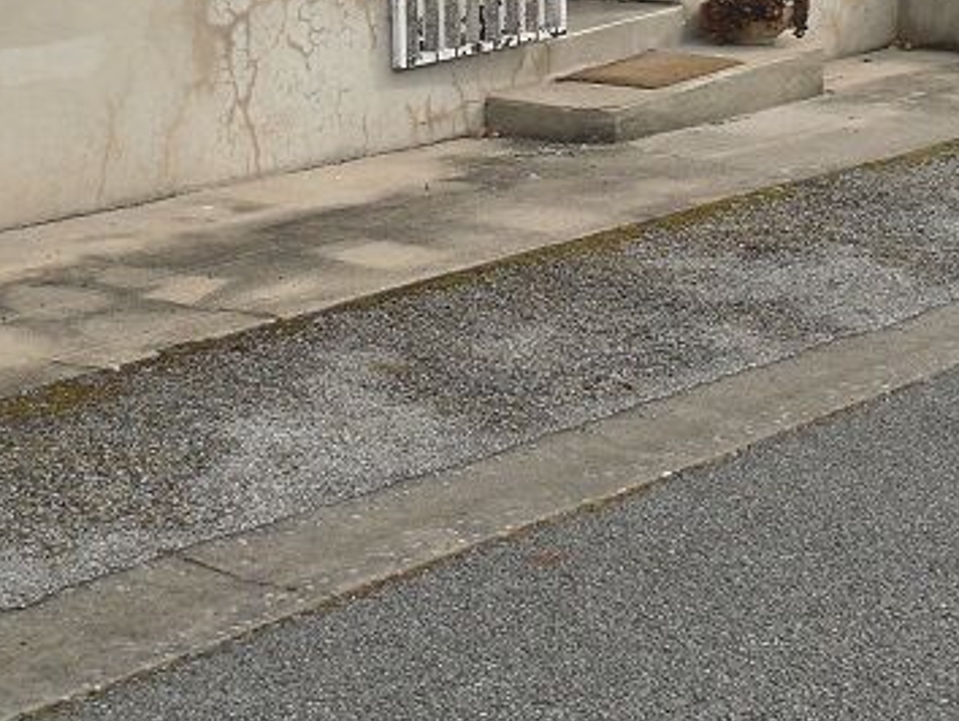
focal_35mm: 96
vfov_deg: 15.1
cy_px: -62
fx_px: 2661
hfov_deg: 20.4
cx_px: 463
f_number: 8.1
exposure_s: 1/125
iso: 80
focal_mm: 6
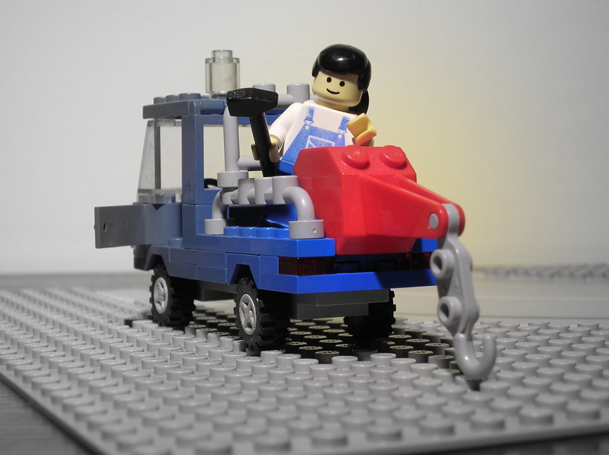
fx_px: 1300
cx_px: 304
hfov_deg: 26.4
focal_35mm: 74
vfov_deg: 19.9
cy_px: 228
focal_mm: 12.3
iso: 50
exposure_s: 1/6.5
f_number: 4
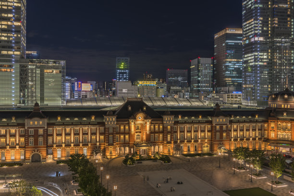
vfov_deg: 37.9
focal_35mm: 35
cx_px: 147
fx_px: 286
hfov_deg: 54.4
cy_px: 98
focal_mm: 35
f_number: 11
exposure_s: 25
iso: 50
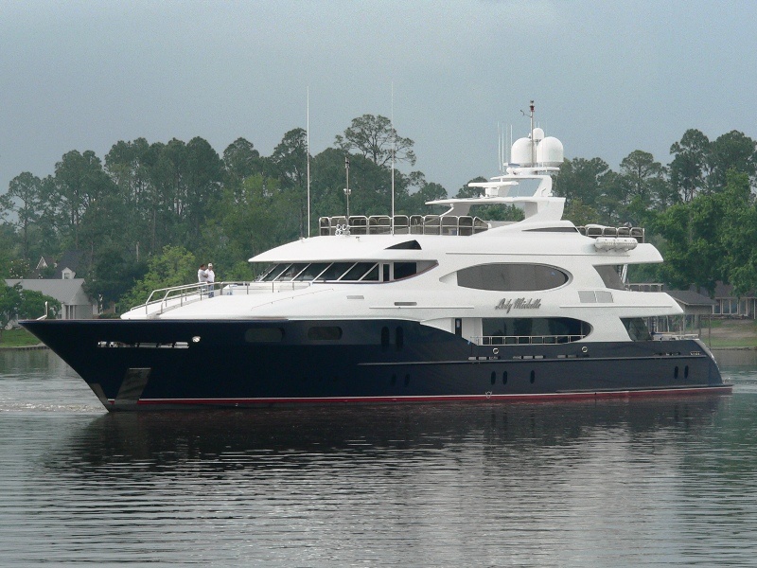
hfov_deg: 13.8
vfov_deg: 10.4
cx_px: 378
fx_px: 3127
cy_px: 284
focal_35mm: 143
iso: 80
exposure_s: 1/500
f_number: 4.6
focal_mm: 23.8
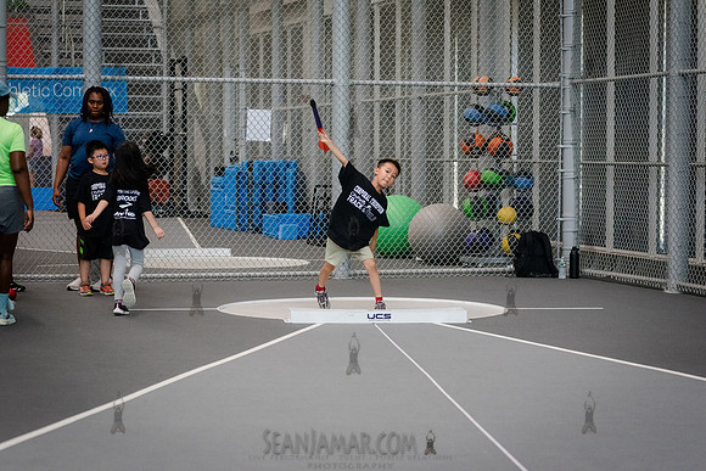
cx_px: 353
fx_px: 1805
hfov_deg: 22.1
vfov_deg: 14.9
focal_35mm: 92
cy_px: 236
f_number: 4
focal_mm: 92
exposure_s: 1/1250
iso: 6400
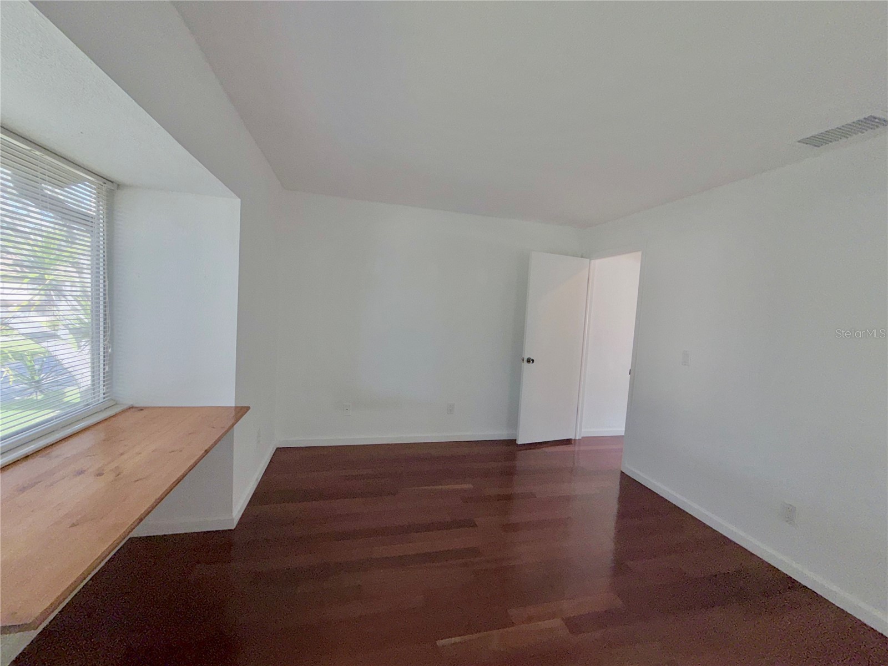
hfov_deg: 102.1
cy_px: 333
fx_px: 359
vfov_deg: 85.7
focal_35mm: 14
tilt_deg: -3.7
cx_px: 444
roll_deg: -3.2
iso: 20
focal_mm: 2.22
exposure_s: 1/120
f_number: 2.2
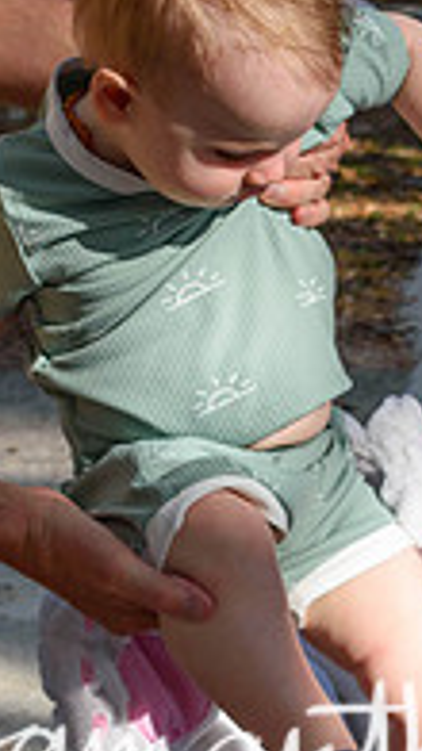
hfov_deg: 6.8
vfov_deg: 12.2
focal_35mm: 177
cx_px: 303
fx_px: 3527
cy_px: 400
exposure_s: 1/320
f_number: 9
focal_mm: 38
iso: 200
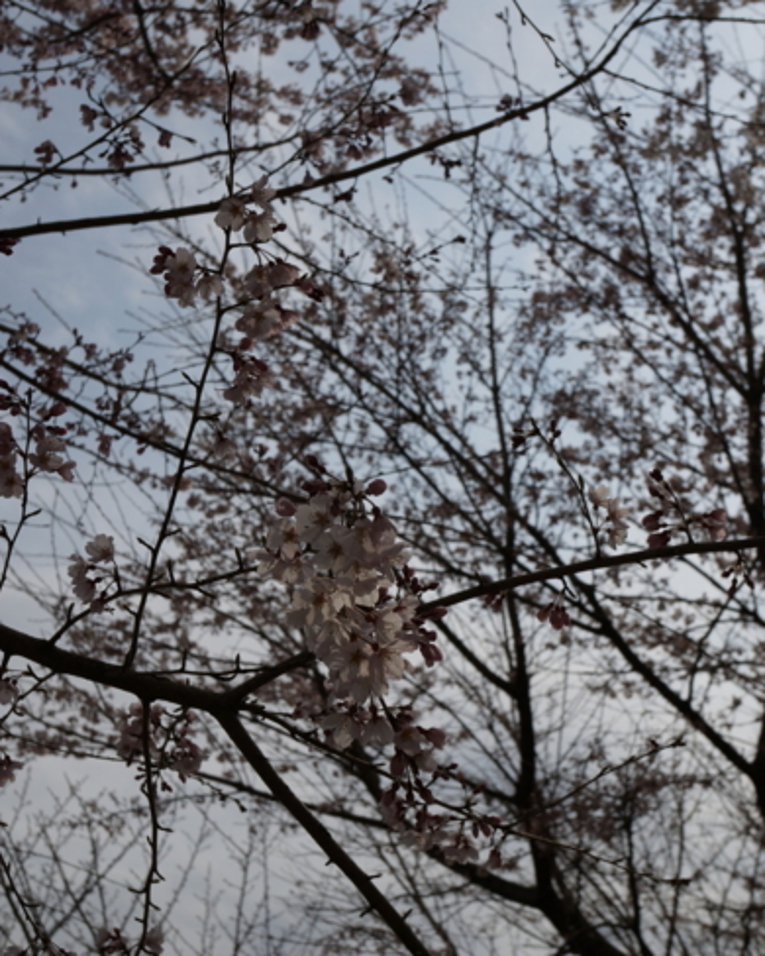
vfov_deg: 36.0
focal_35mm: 52
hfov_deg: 29.2
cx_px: 380
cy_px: 524
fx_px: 1471
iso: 100
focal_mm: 30
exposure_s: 1/800
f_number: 9
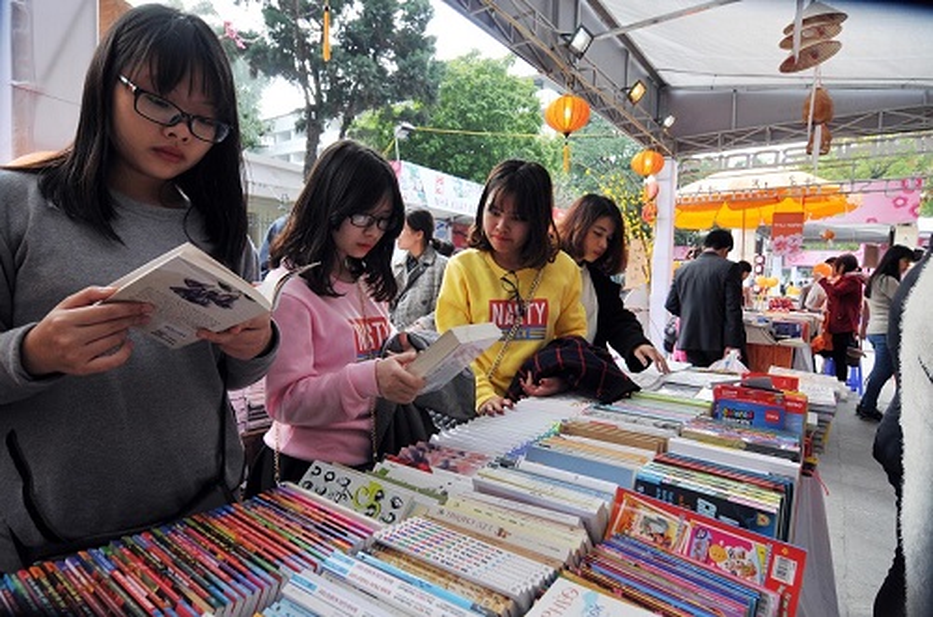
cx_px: 466
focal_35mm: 18
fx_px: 465
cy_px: 308
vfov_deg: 67.1
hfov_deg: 90.1
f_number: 5
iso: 400
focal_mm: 12
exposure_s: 1/320
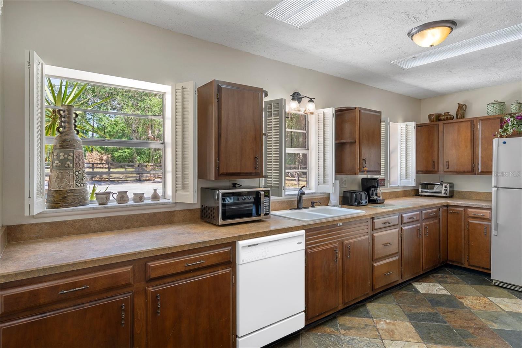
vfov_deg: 64.5
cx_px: 261
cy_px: 174
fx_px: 275
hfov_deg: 86.9
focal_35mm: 19
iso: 320
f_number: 9
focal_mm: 19
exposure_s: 1/2.5
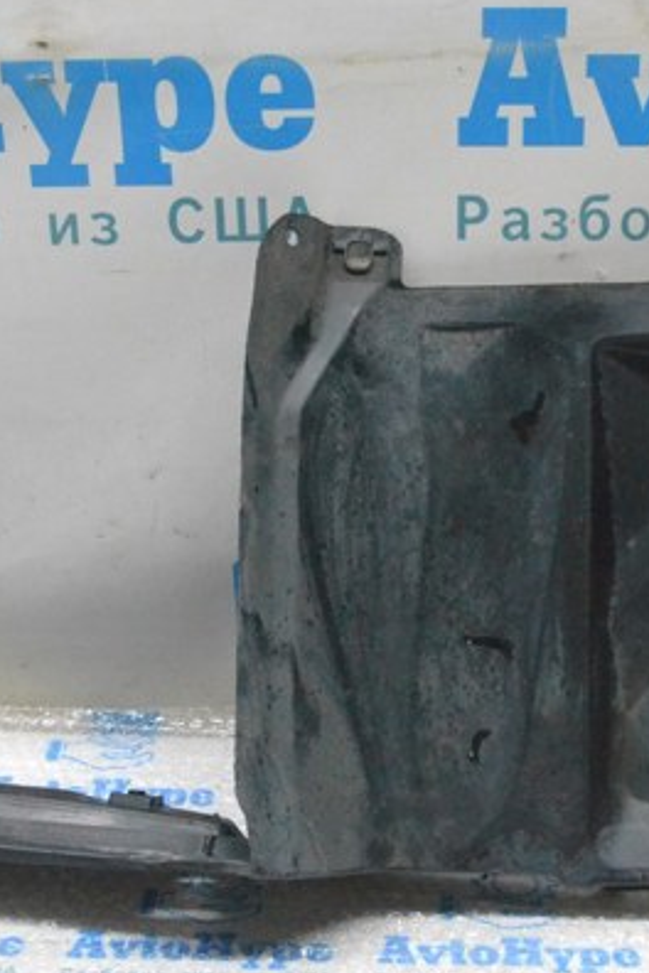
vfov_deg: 31.9
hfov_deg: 21.5
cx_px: 425
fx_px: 1703
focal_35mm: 63
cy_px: 491
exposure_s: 1/100
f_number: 11
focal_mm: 26
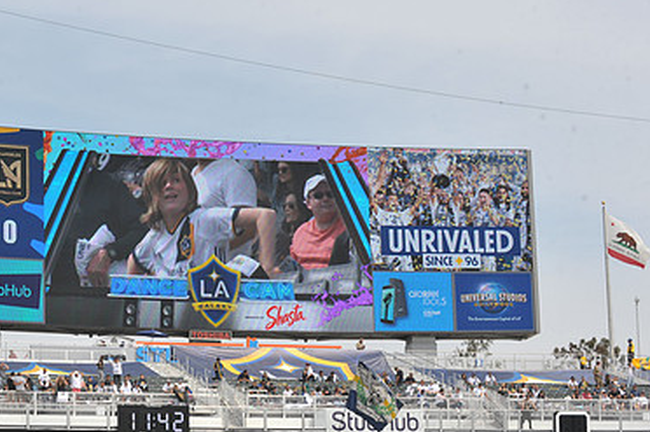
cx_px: 182
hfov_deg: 17.4
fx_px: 2110
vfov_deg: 11.7
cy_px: 287
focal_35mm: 117
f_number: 10
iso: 250
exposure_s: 1/400
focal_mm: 75
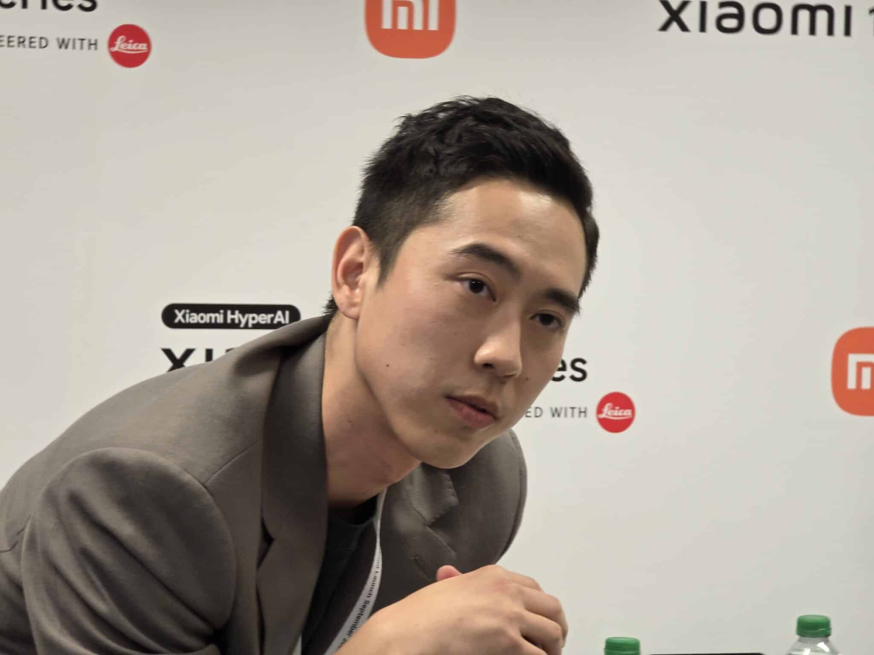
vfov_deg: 12.9
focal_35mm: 115
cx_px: 437
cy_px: 328
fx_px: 2904
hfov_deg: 17.1
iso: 250
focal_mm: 18.6
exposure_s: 1/50
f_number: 3.4
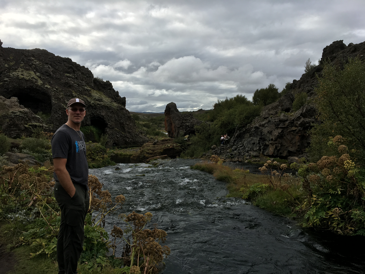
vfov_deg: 48.2
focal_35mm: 29
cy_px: 137
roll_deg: -0.4
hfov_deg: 61.7
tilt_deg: -3.2
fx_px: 306
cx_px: 182
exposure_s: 1/1570
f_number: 2.2
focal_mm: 4.15
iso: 25
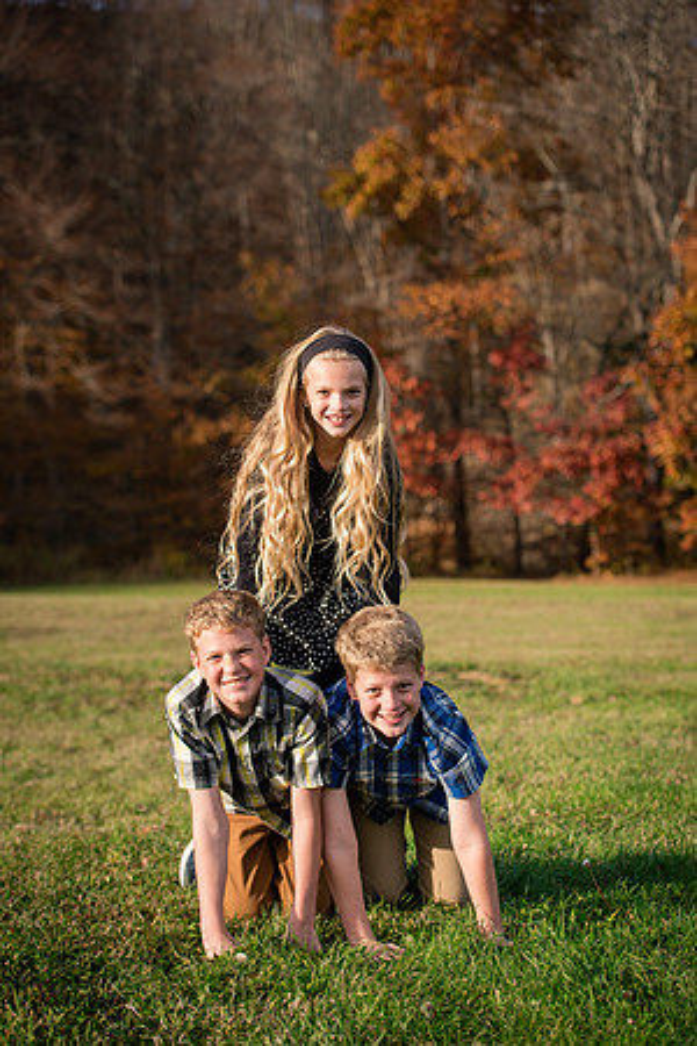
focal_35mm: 70
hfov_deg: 19.5
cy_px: 523
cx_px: 348
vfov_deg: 28.8
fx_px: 2033
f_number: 3.5
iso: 500
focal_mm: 70
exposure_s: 1/2500
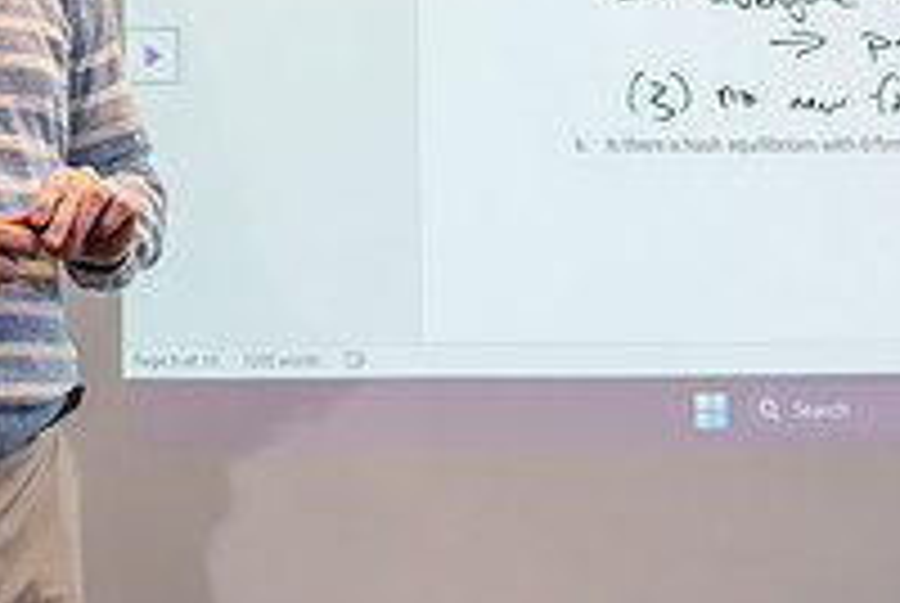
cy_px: 16
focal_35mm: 110
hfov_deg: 18.5
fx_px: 2754
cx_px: 238
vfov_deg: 12.4
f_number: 3.2
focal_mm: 38
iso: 500
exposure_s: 1/160
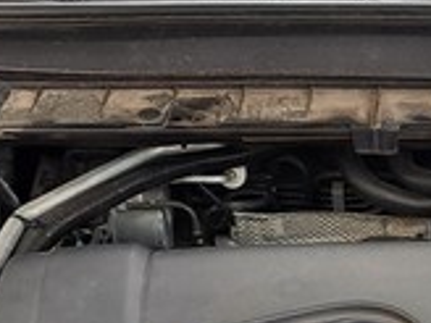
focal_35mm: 99
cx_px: 478
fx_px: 1233
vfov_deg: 14.7
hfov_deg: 19.0
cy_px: 331
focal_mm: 4.65
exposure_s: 1/100
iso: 50
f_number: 1.8
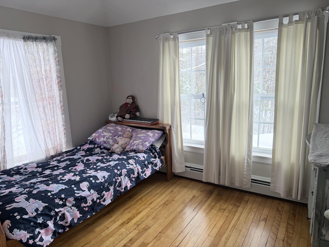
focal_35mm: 24
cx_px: 164
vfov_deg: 56.8
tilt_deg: -9.6
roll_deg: +2.5
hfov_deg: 71.6
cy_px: 124
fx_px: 228
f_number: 1.78
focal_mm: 6.76
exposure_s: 1/360
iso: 100
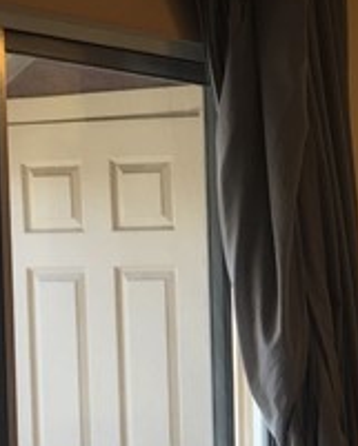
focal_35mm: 144
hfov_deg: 9.9
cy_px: 430
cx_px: 729
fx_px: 1906
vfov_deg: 13.2
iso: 40
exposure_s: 1/60
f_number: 2.2
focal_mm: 4.15
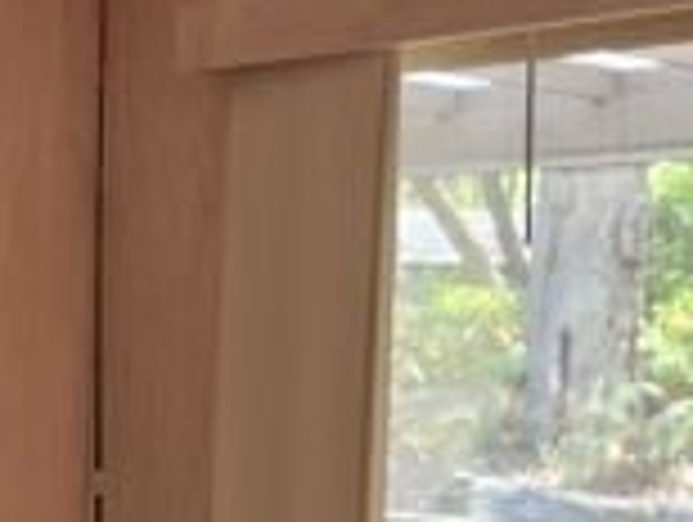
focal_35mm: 134
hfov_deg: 14.2
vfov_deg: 10.8
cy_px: 677
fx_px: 2687
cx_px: -148
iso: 250
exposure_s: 1/100
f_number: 1.8
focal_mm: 5.4
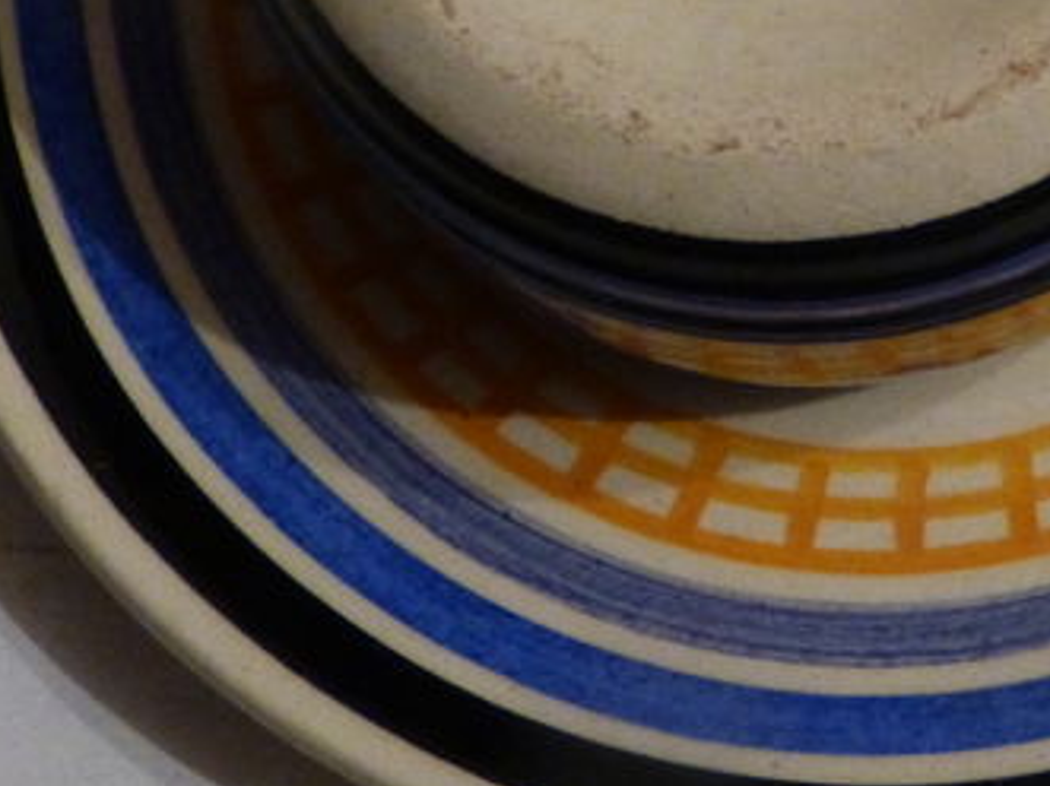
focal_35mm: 121
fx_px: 3669
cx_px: 1066
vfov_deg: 12.1
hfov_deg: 16.0
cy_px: -13
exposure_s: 1/15
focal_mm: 7
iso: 500
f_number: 3.1
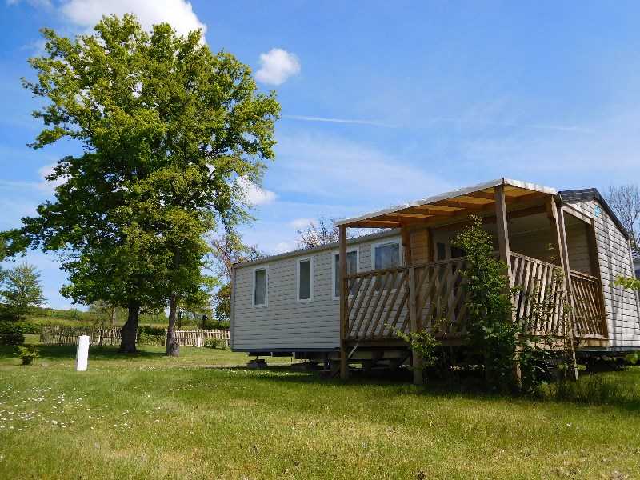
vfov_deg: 54.9
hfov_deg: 69.4
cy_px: 240
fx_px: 462
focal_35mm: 25
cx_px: 320
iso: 125
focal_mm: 4.5
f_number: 6.8
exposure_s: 1/400
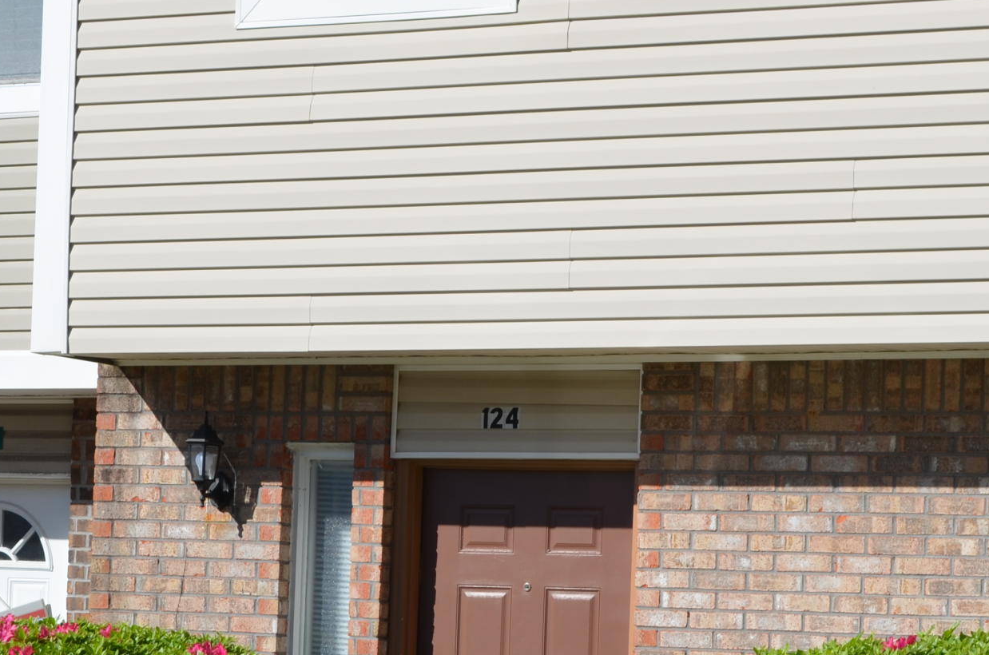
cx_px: 497
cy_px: 554
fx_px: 3488
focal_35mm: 127
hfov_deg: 16.1
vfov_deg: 10.7
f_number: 9
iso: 100
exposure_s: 1/320
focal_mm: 35
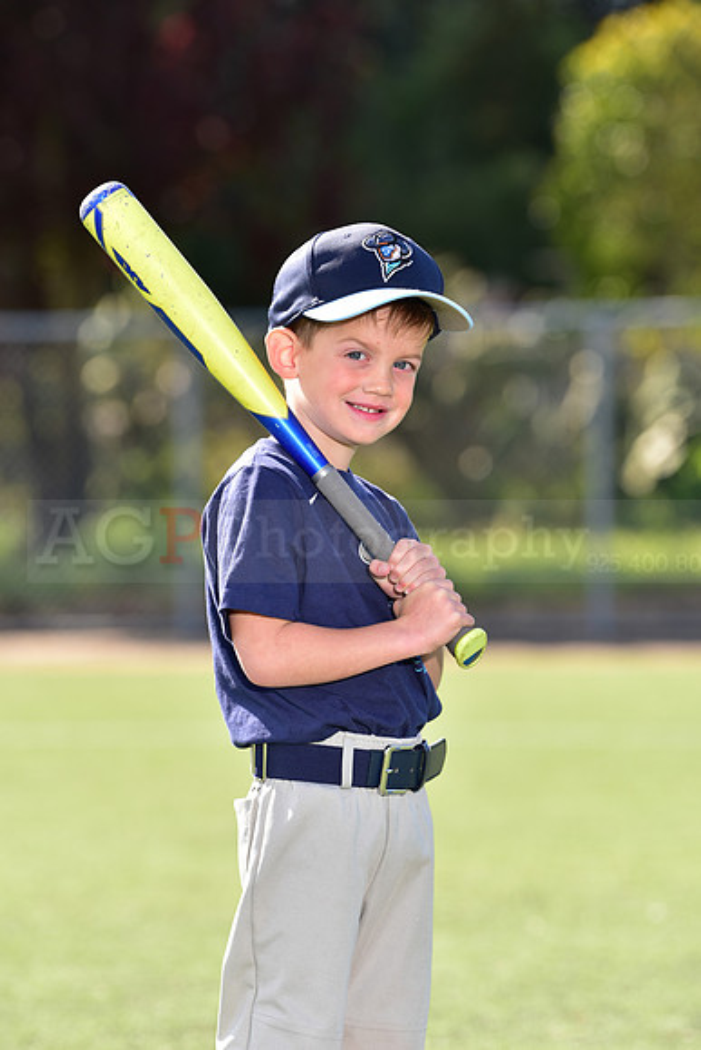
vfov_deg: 10.3
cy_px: 525
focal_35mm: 200
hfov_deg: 6.9
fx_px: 5838
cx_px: 350
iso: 80
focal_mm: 200
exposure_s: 1/200
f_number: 5
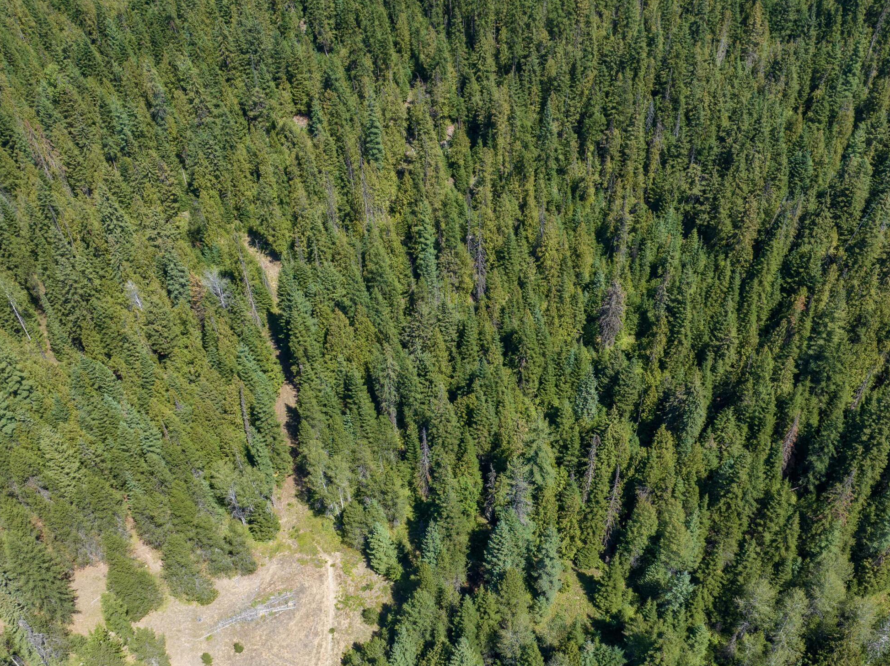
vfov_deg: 37.7
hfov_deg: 50.1
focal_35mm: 37
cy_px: 501
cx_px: 493
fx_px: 951
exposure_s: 1/1000
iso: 110
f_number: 2.8
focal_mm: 12.29
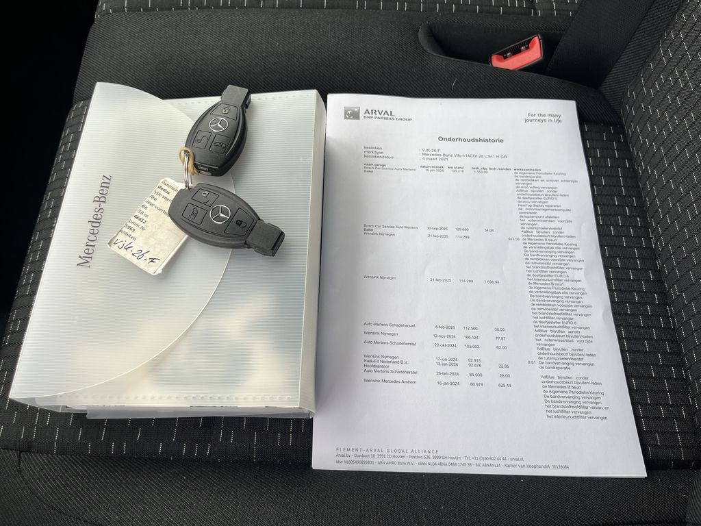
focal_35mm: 26
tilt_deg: -65.2
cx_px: 350
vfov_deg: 53.1
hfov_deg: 67.3
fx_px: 527
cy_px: 263
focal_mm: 5.1
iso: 32
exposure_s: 1/122
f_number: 1.6
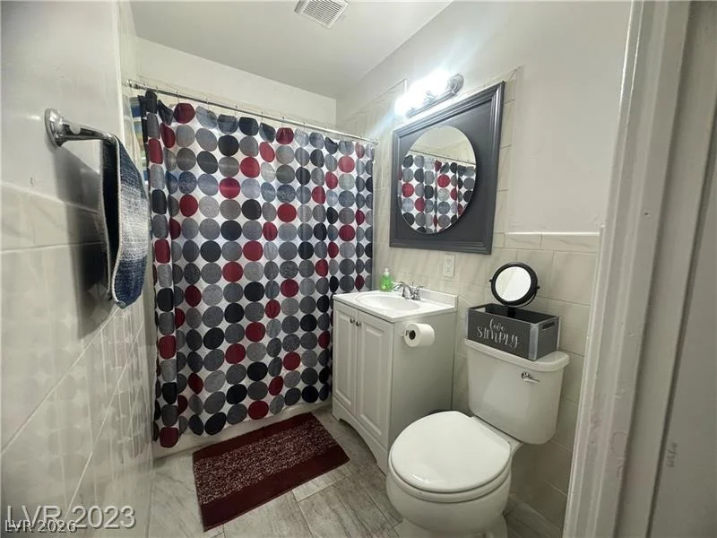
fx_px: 290
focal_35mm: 14
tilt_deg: -7.9
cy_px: 269
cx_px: 358
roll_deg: -1.3
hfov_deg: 102.1
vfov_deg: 85.7
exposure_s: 1/120
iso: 200
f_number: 2.2
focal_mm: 2.22
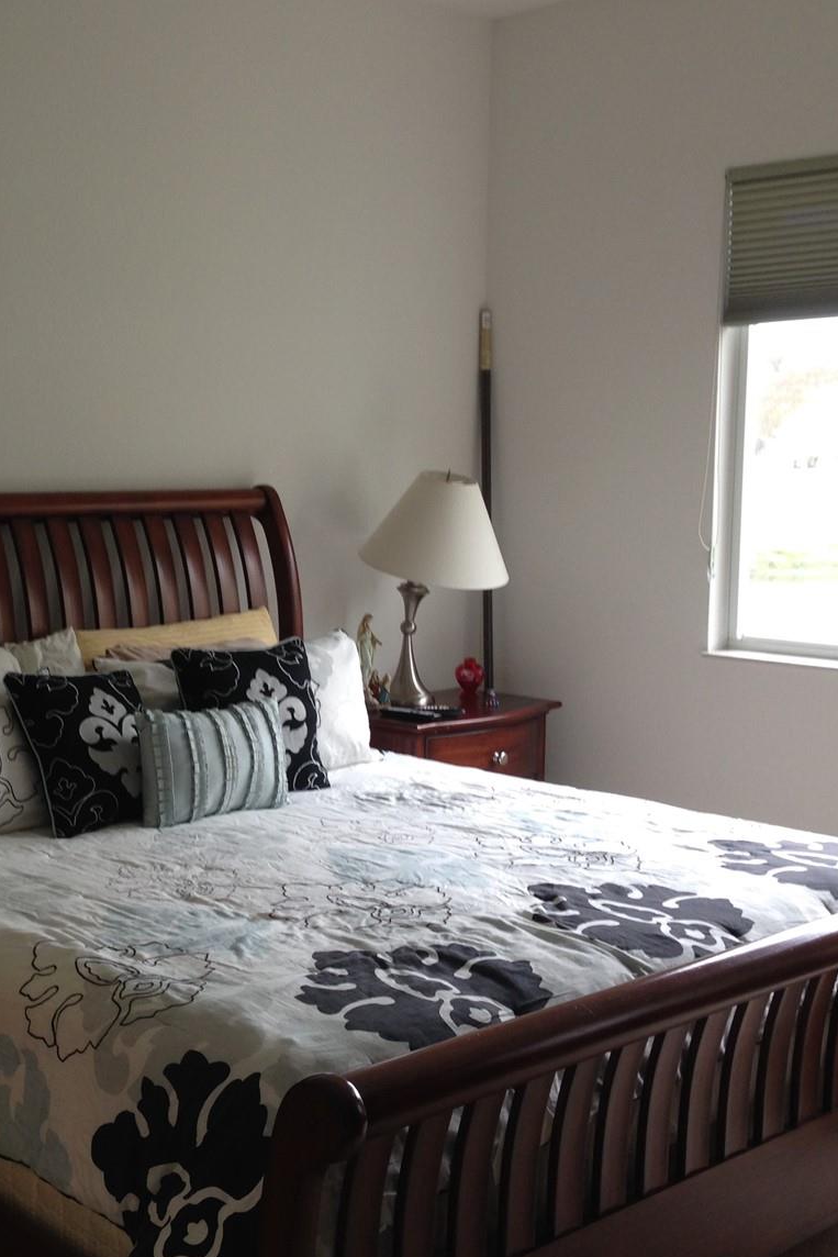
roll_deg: -1.2
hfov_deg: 27.5
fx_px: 1675
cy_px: 623
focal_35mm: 48
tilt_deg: -5.0
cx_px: 171
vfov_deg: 41.1
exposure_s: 1/40
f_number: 2.4
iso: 50
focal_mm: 4.12
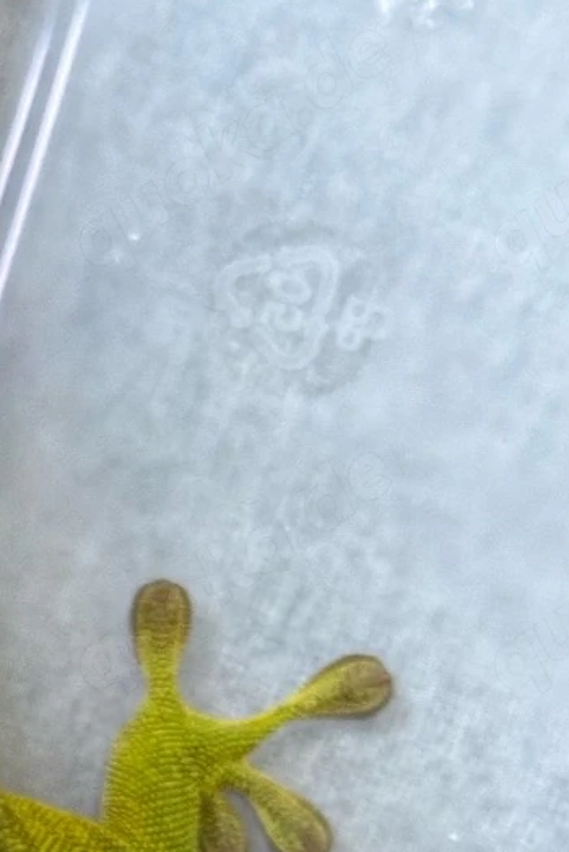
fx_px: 3007
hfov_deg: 10.7
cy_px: 1050
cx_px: -65
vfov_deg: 15.5
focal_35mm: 127
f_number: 1.78
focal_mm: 6.76
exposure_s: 1/40
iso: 400
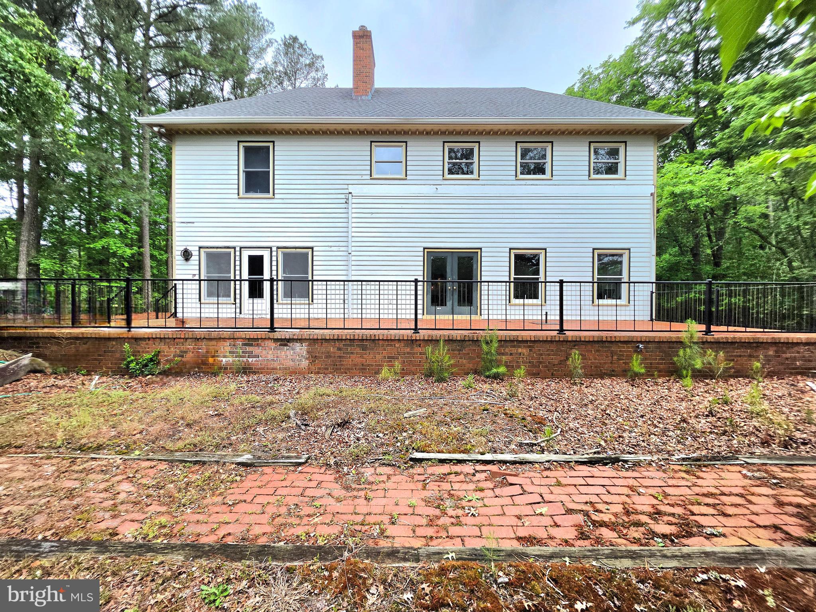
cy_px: 306
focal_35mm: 13
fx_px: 306
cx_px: 408
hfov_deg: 106.2
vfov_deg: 89.9
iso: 40
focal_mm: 2.2
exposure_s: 1/1667
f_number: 1.9
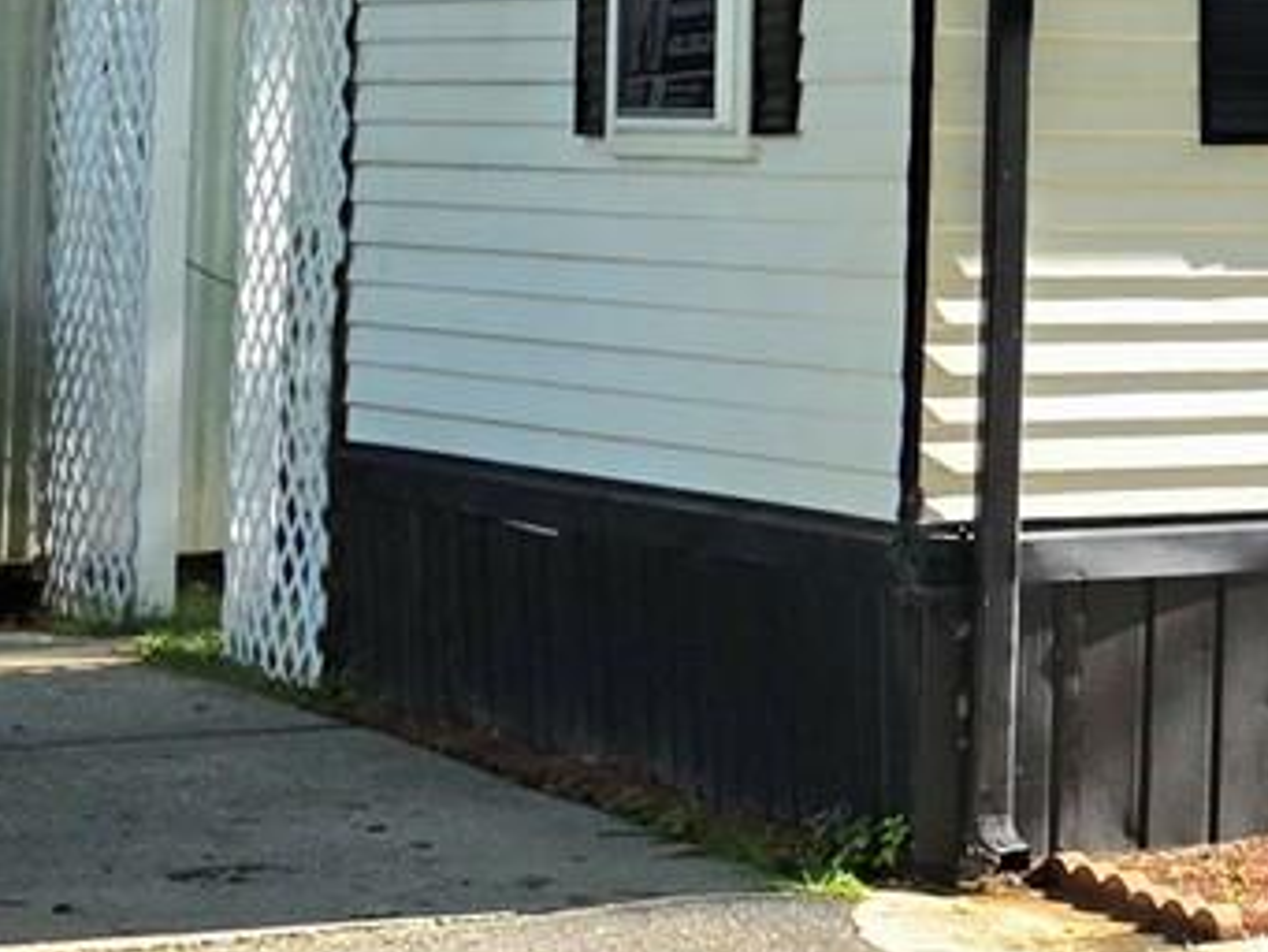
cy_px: 69
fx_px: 5057
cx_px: 3146
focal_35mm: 138
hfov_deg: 11.5
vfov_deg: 10.7
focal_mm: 6.3
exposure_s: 1/2500
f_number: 1.7
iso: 80
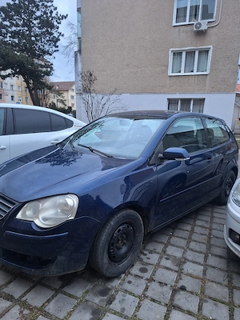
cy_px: 160
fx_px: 213
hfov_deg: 58.9
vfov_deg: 73.9
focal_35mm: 23
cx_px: 120
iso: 250
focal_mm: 5.54
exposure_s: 1/33
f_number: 1.8
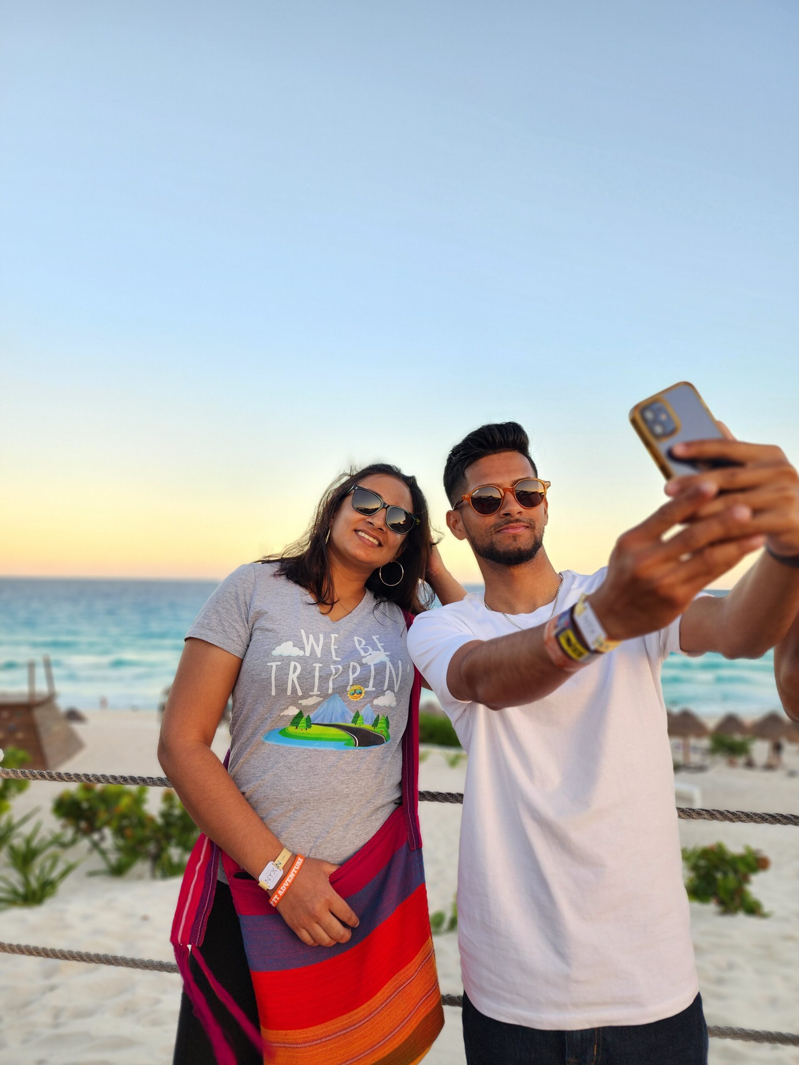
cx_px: 400
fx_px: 708
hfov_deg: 58.9
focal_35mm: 23
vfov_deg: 73.9
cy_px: 532
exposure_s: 1/120
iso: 25
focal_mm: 6.4
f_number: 1.8
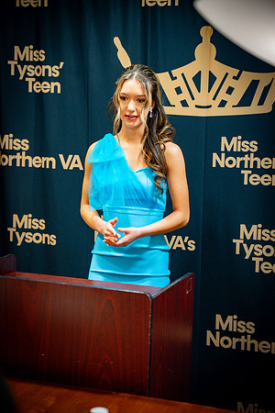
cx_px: 138
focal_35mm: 69
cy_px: 206
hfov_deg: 19.7
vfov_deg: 29.2
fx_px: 791
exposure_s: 1/125
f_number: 2.8
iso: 1600
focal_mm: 69
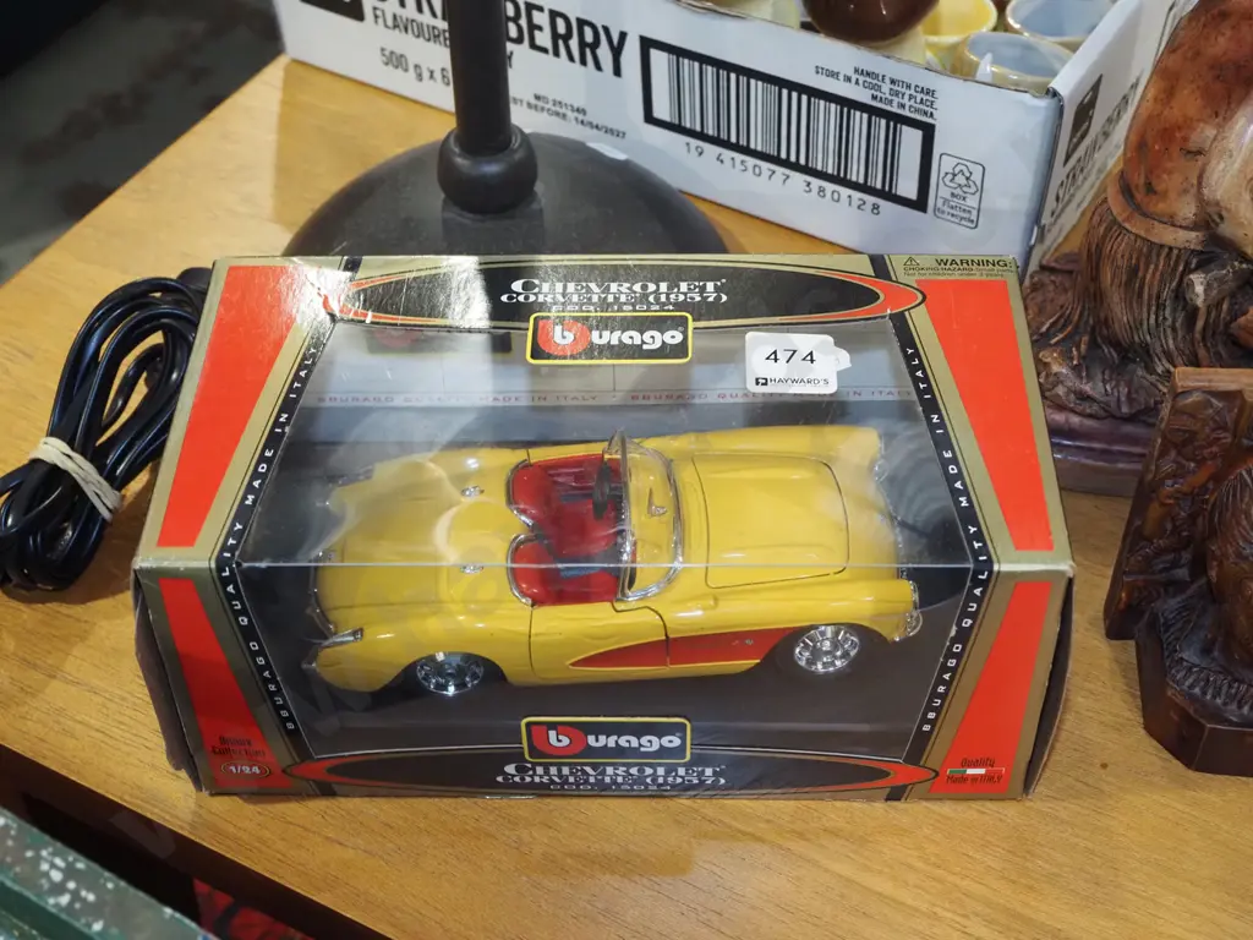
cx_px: 626
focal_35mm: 48
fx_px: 1737
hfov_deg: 39.7
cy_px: 470
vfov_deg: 30.3
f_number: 5.6
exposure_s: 1/60
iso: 2000
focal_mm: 24
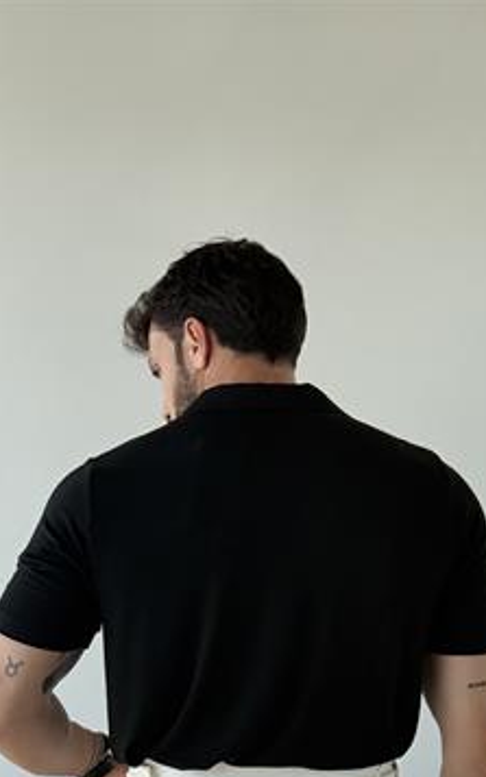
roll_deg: -0.4
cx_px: 292
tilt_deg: +1.7
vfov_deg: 26.8
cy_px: 578
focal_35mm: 76
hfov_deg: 17.1
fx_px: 1611
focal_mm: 6.76
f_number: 1.78
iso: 64
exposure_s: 1/386
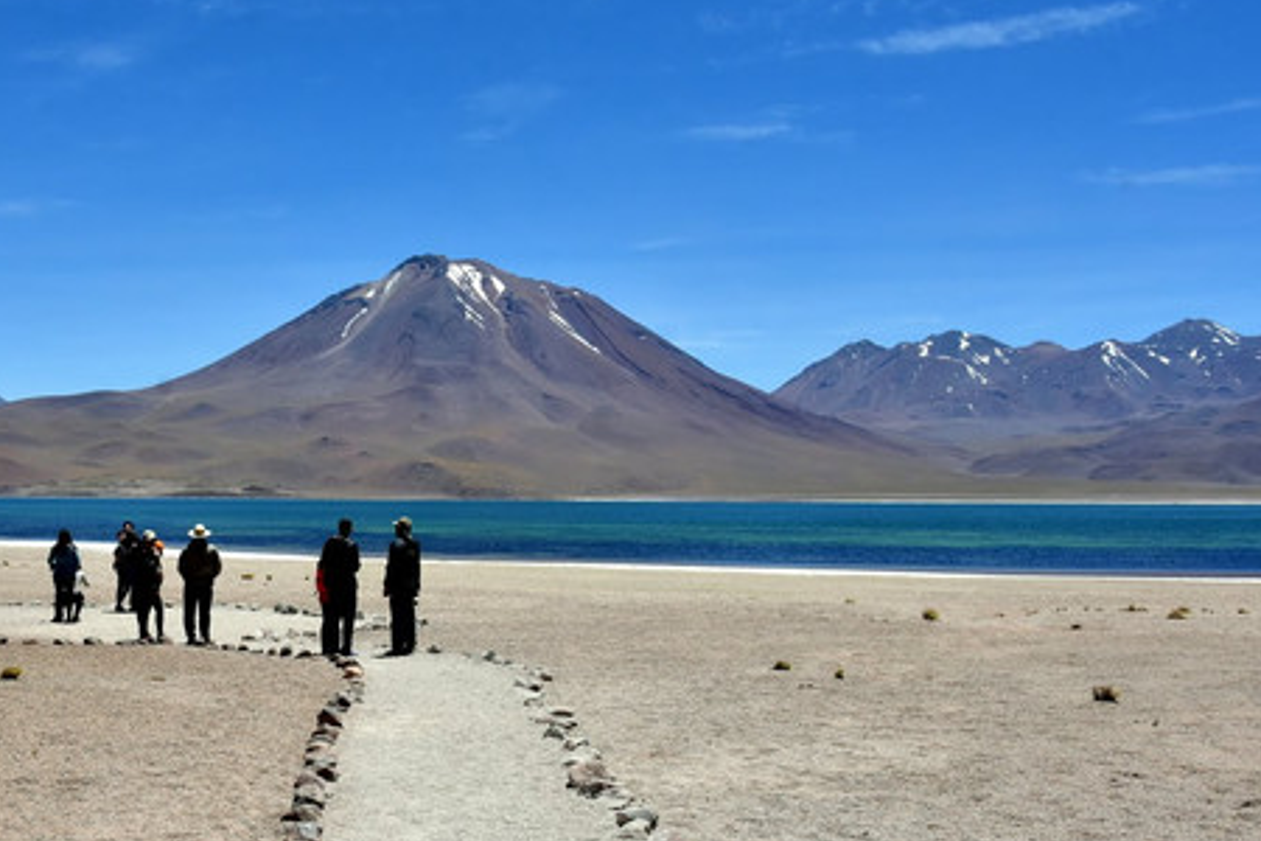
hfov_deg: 37.5
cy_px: 482
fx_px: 1821
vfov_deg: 26.0
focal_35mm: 52
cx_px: 359
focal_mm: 24
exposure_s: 1/800
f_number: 14
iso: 640
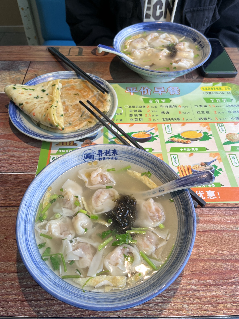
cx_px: 117
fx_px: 249
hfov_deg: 51.3
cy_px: 162
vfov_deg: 65.3
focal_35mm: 27
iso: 32
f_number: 1.6
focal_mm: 5.1
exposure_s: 1/122
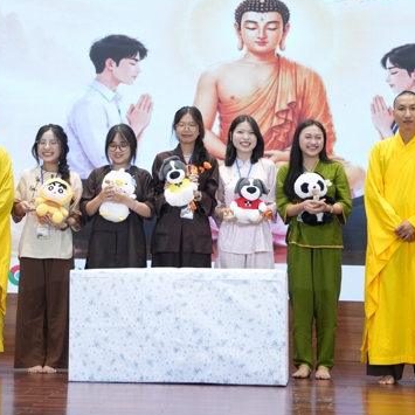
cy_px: 72
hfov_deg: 15.6
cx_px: 183
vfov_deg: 15.4
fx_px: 1519
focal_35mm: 112
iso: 1250
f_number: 2.2
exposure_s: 1/160
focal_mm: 48
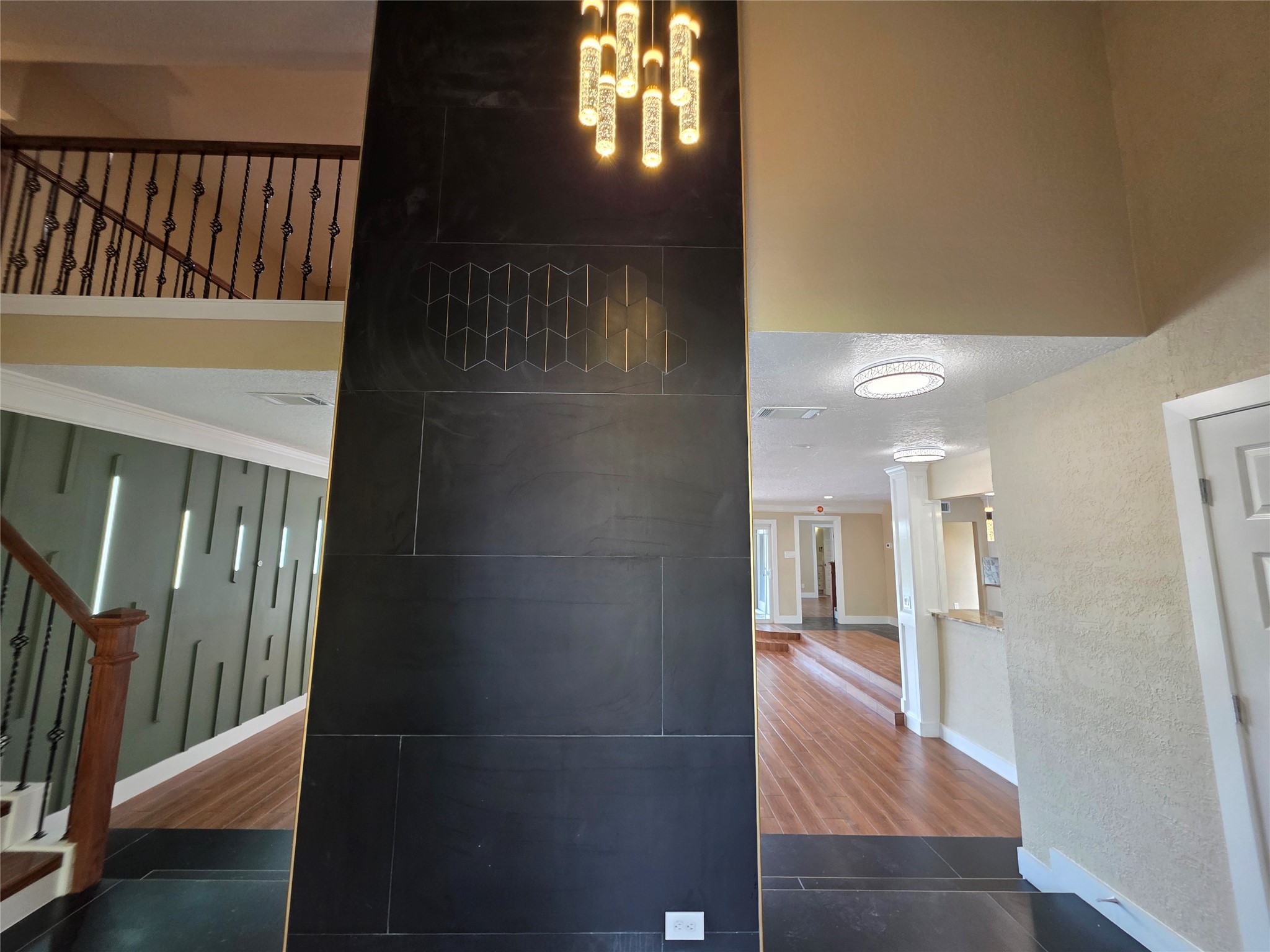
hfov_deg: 106.2
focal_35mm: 13
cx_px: 635
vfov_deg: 89.9
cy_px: 476
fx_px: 477
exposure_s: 1/120
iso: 200
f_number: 1.9
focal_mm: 2.2
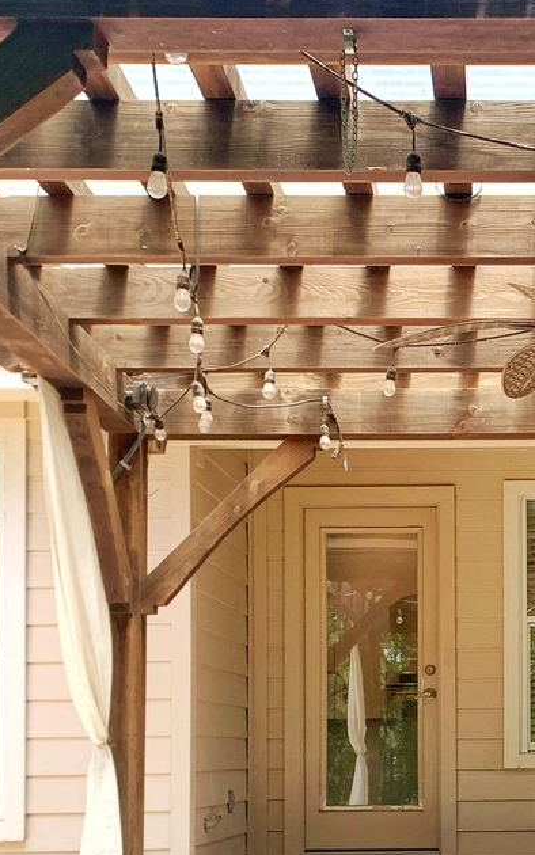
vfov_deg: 31.4
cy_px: 723
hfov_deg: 20.1
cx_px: 516
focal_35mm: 63
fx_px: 1469
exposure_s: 1/737
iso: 25
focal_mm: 4.25
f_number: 1.8
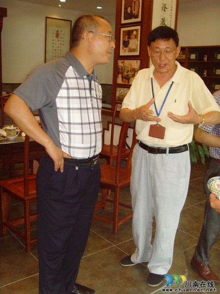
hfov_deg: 36.8
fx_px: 331
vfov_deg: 47.9
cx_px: 110
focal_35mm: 39
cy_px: 147
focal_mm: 6.6
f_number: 3.5
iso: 240
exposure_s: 1/45
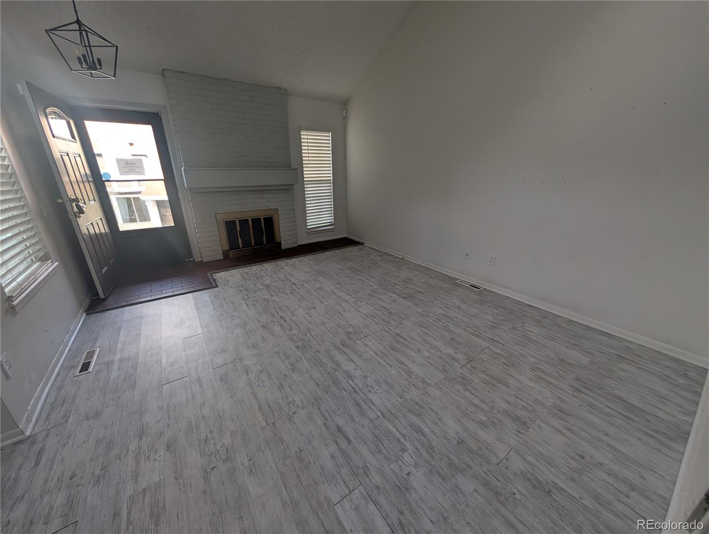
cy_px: 267
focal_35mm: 12
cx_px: 354
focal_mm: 2.02
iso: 85
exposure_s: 1/62
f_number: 1.7
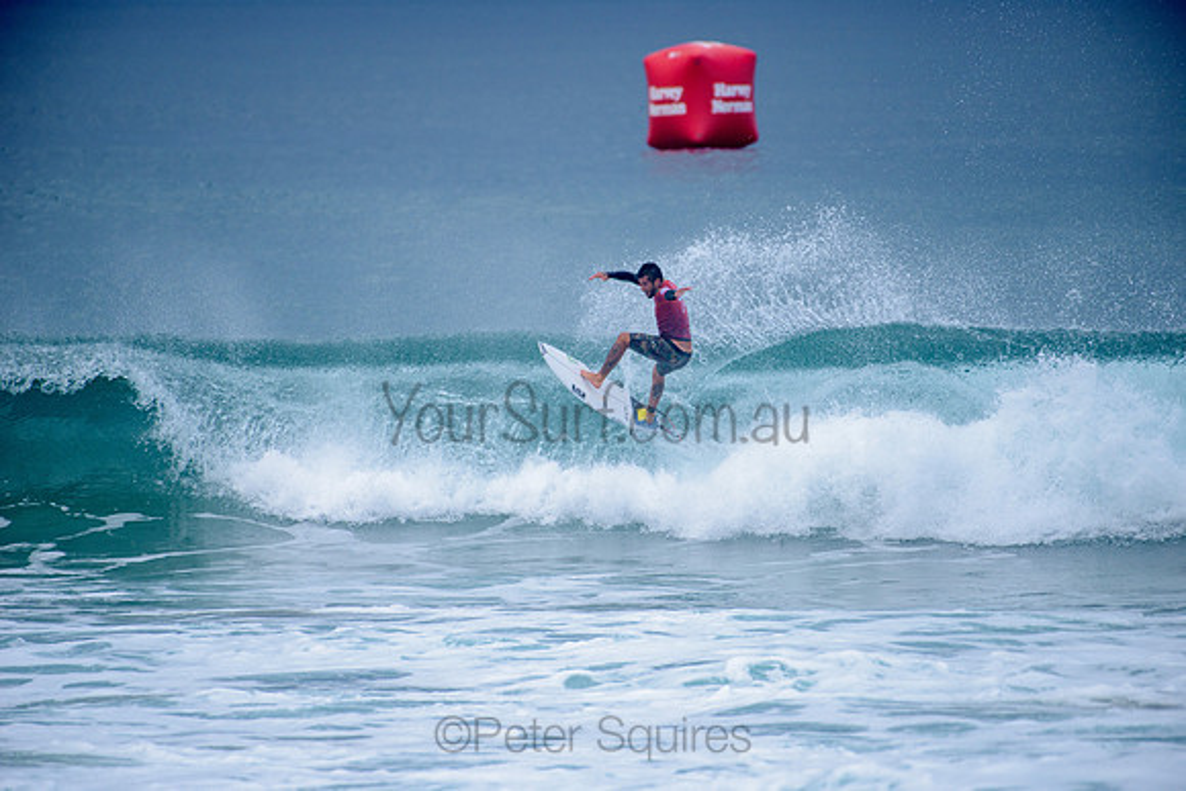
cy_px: 396
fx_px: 16475
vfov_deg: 2.8
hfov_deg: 4.1
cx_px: 593
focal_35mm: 500
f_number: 5.6
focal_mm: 500
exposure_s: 1/2000
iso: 250
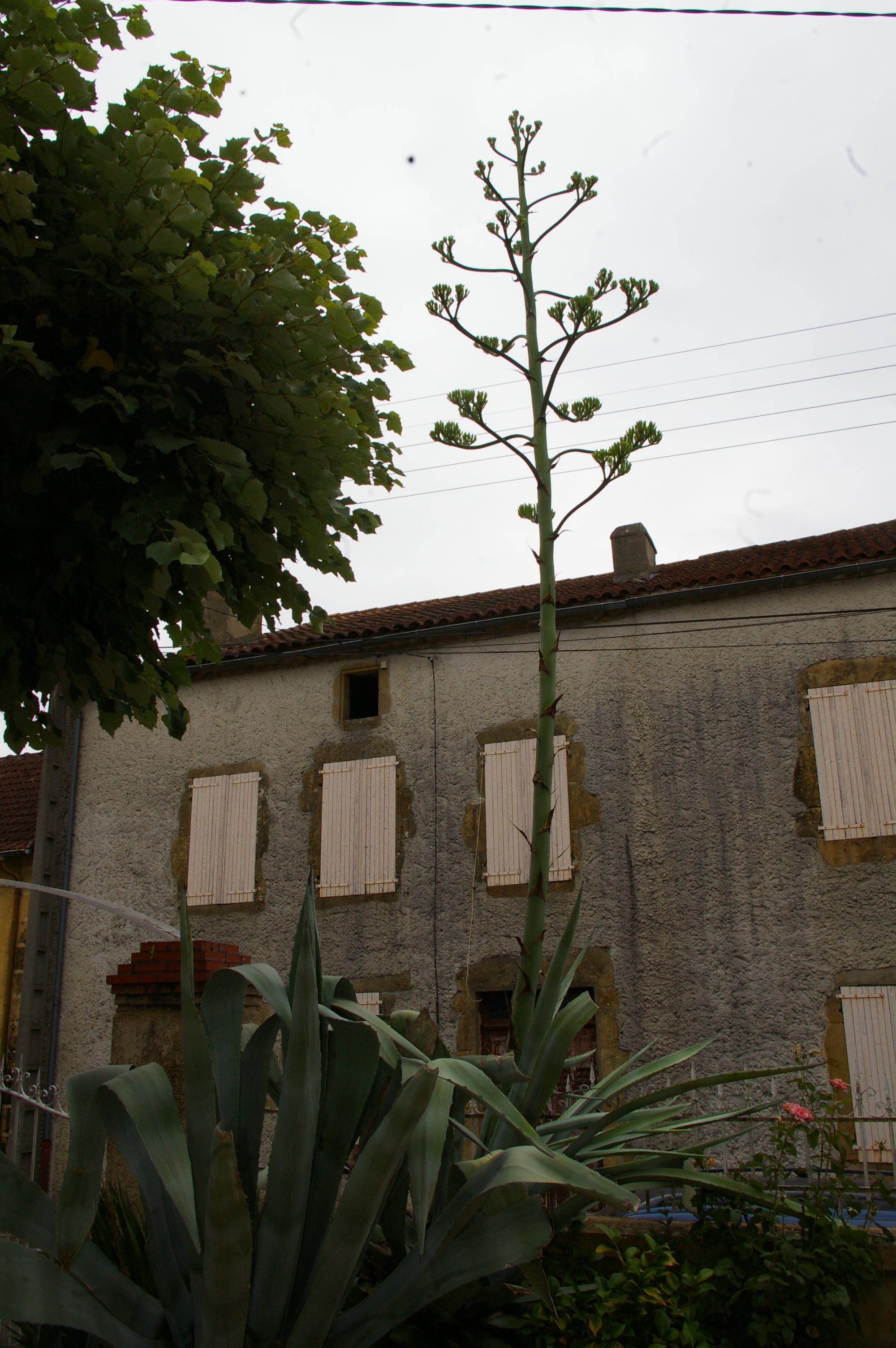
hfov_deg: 43.5
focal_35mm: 30
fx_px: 1122
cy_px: 674
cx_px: 448
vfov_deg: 62.0
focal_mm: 20
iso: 400
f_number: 19
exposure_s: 1/180
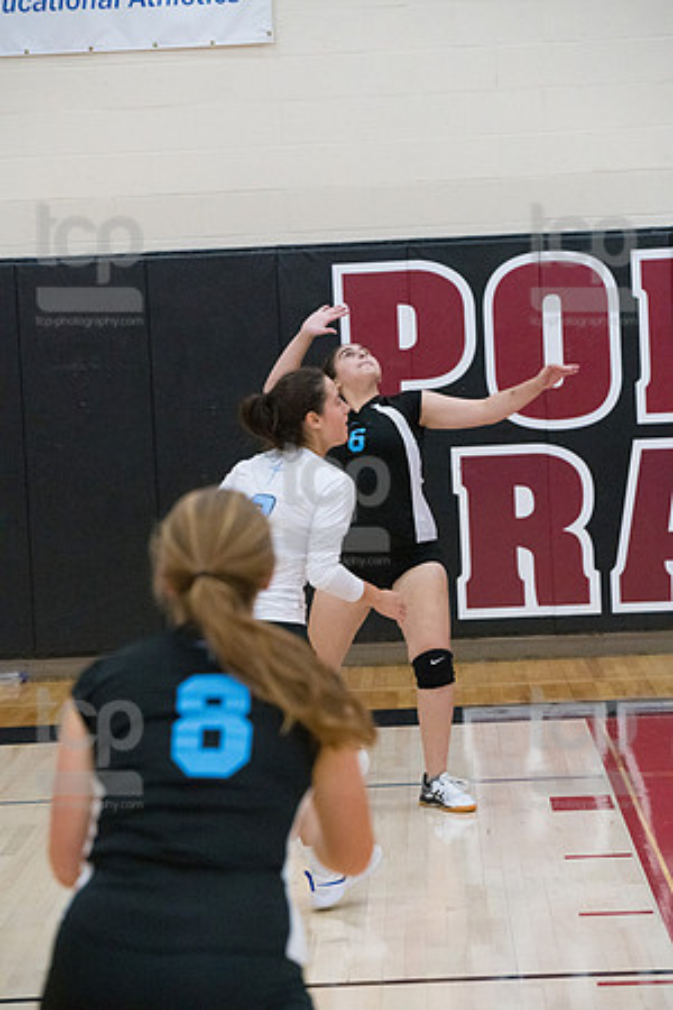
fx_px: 3421
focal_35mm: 122
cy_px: 505
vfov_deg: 16.8
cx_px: 336
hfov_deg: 11.2
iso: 6400
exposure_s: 1/1000
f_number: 4.5
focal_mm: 122
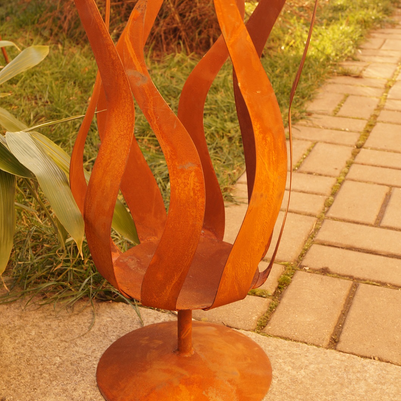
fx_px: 708
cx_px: 202
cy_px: 158
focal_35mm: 54
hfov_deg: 31.6
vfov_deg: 31.5
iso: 200
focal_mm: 28
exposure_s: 1/60
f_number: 7.1
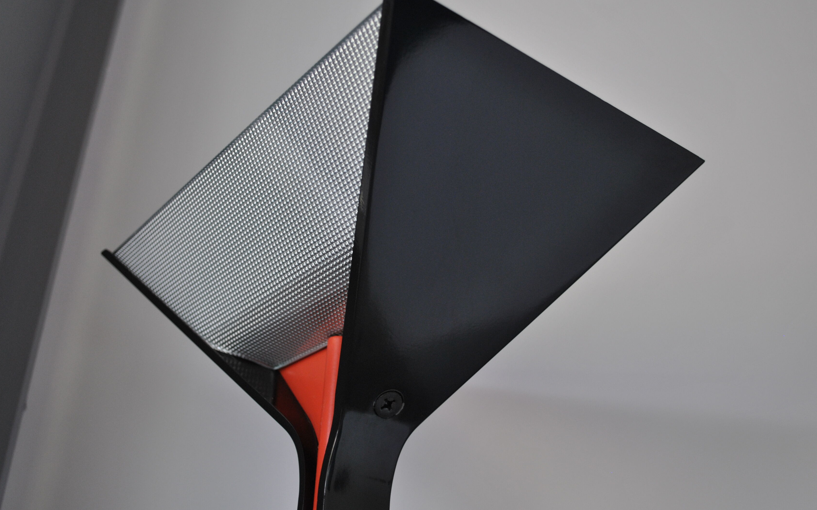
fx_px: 935
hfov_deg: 47.2
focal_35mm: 42
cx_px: 391
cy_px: 243
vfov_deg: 30.5
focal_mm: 24
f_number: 4
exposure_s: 1/30
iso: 220
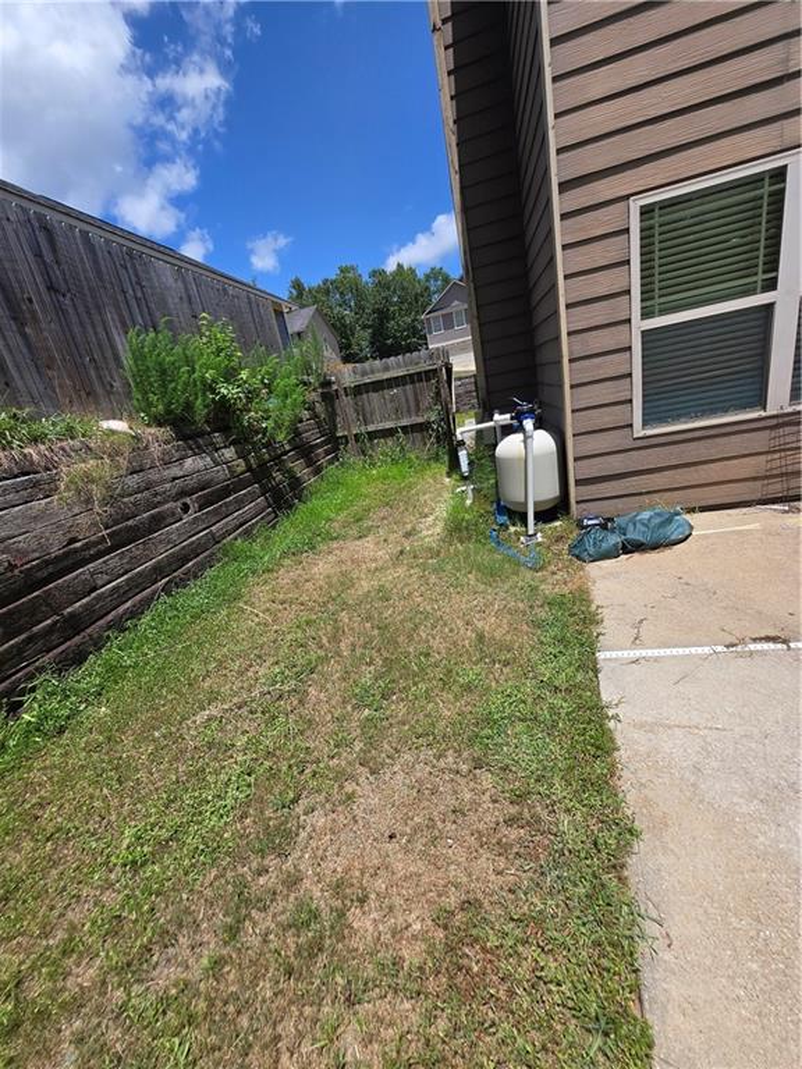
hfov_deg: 89.9
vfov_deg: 106.2
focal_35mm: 13
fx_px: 402
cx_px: 401
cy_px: 534
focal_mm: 1.7
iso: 25
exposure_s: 1/1283
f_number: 2.2
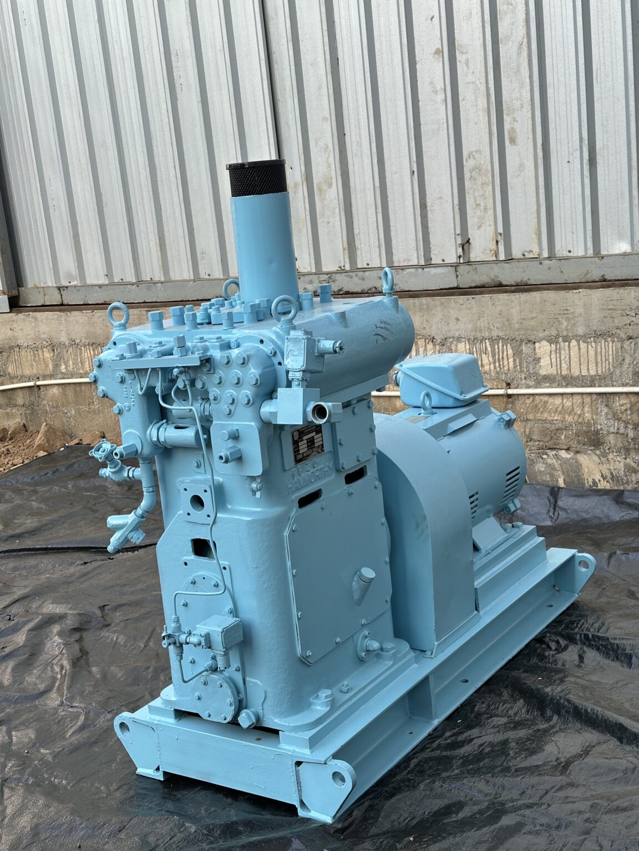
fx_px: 1181
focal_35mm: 48
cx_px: 320
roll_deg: +5.7
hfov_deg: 30.3
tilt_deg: -11.9
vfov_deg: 39.7
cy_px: 426
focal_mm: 6.86
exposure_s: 1/361
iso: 64
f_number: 1.78
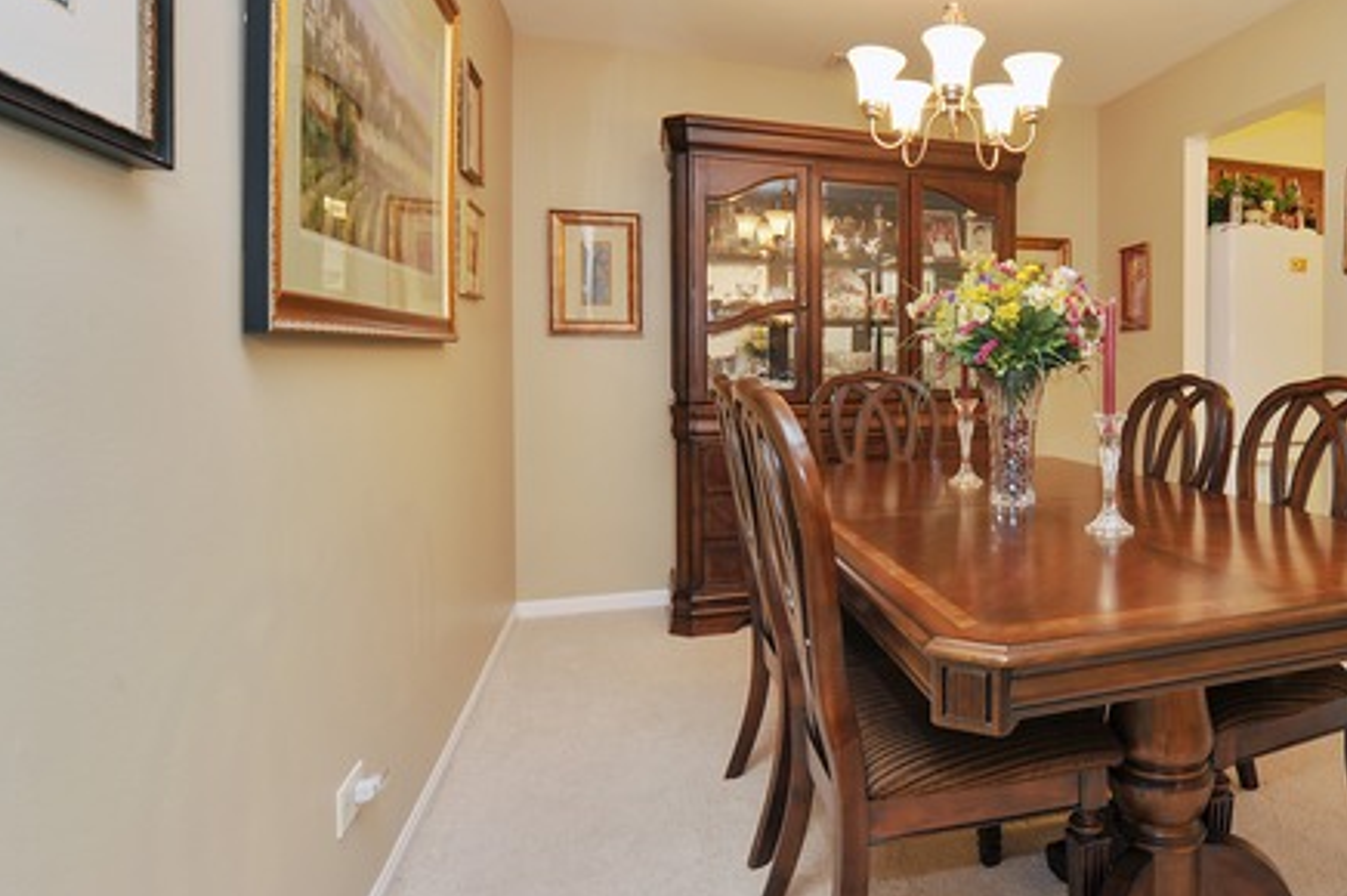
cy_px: 374
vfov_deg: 56.8
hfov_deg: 74.8
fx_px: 823
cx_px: 955
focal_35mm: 22
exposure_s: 1/2
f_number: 8
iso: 200
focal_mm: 15
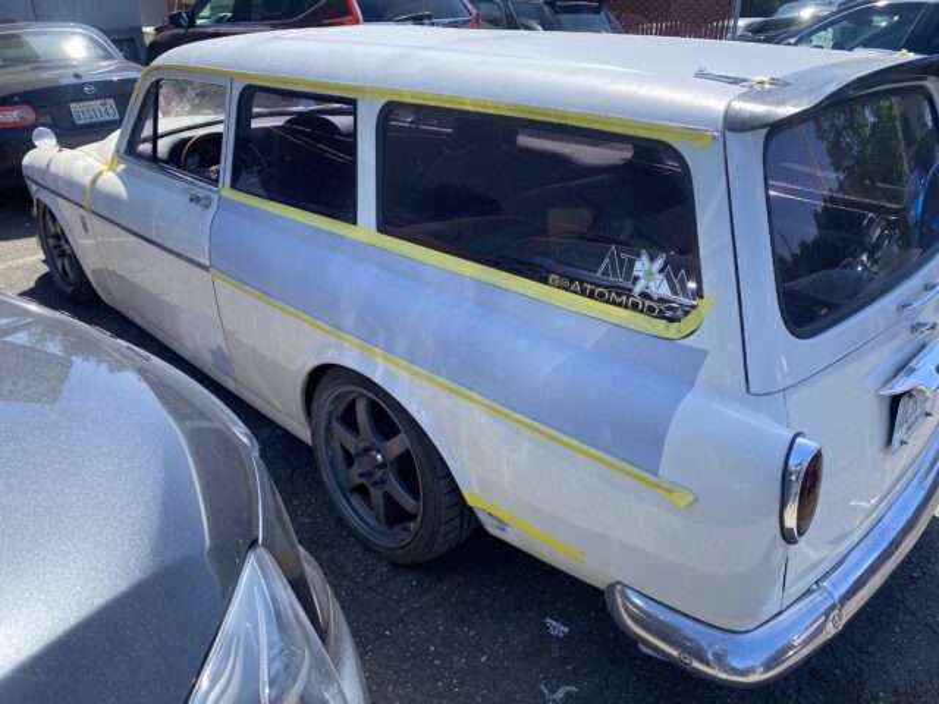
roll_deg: +0.5
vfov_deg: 53.1
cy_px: 352
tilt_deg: -28.4
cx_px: 470
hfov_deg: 67.3
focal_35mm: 26
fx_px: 705
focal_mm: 4.25
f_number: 1.8
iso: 32
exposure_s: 1/1287
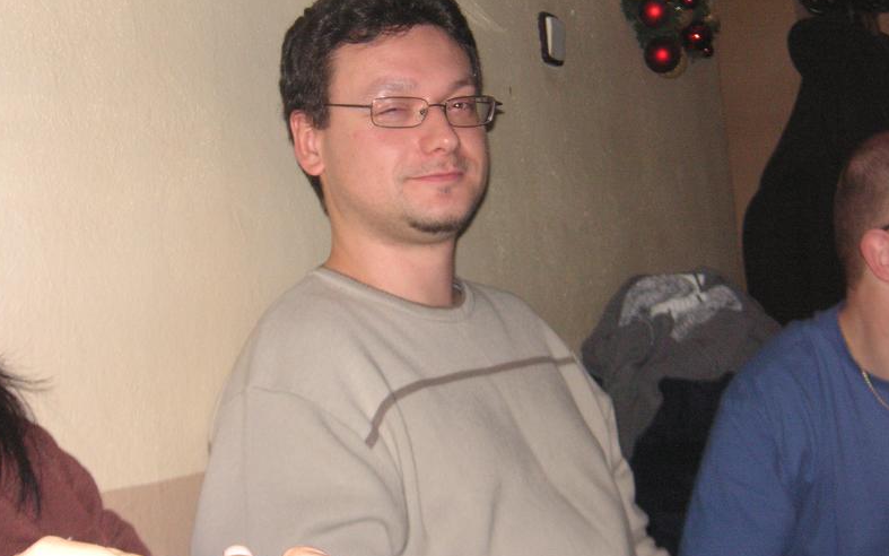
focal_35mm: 70
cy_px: 243
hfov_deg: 29.4
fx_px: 1696
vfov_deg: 18.6
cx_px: 439
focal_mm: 10.8
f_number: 4
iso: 160
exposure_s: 1/60
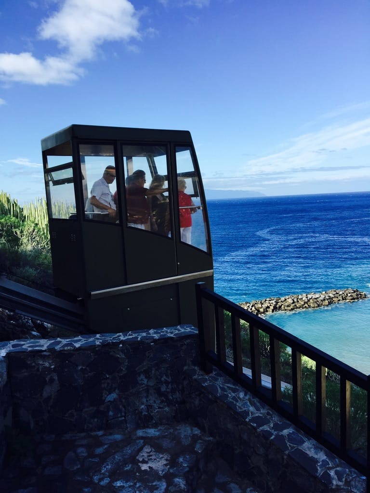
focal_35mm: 29
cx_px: 185
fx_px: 413
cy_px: 246
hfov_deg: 48.2
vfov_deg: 61.7
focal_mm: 4.15
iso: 32
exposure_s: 1/1199
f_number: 2.2
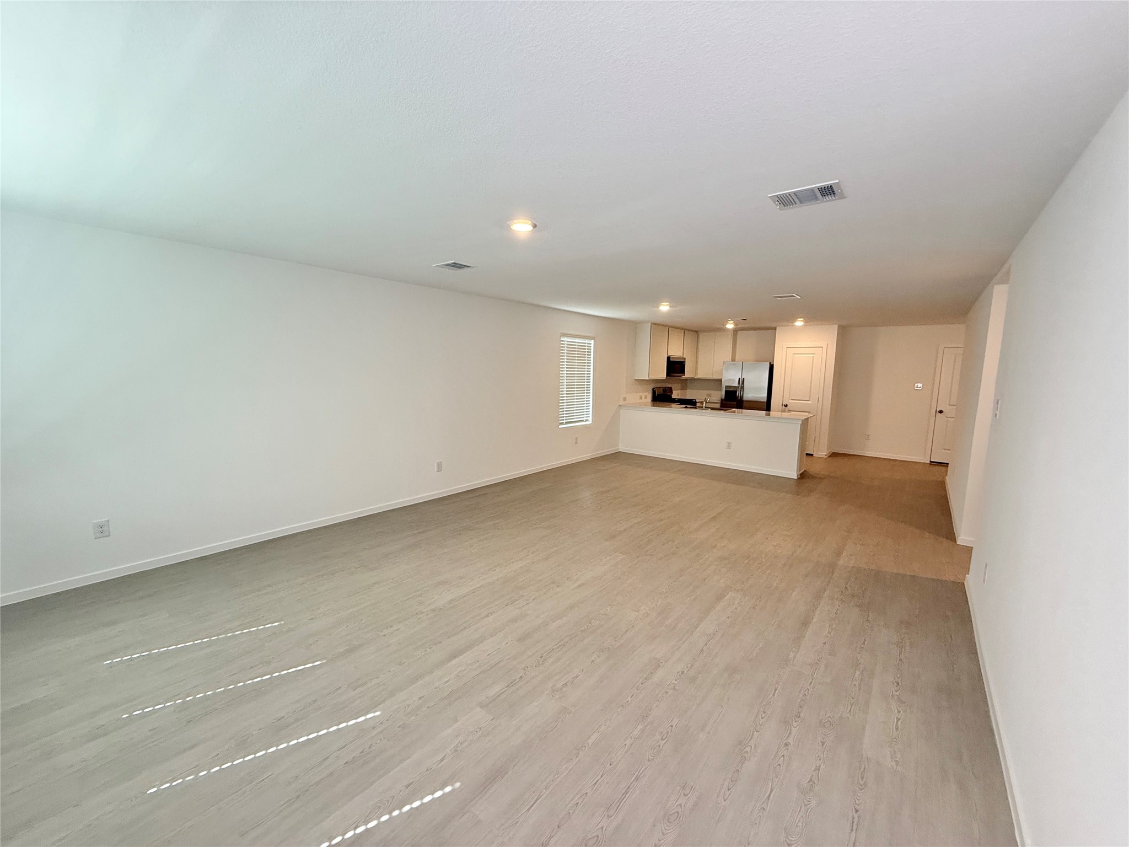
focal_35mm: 14
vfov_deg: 85.7
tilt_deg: -5.8
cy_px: 424
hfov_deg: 102.1
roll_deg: -1.4
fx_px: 457
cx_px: 564
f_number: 2.2
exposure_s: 1/99
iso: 200
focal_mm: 2.22
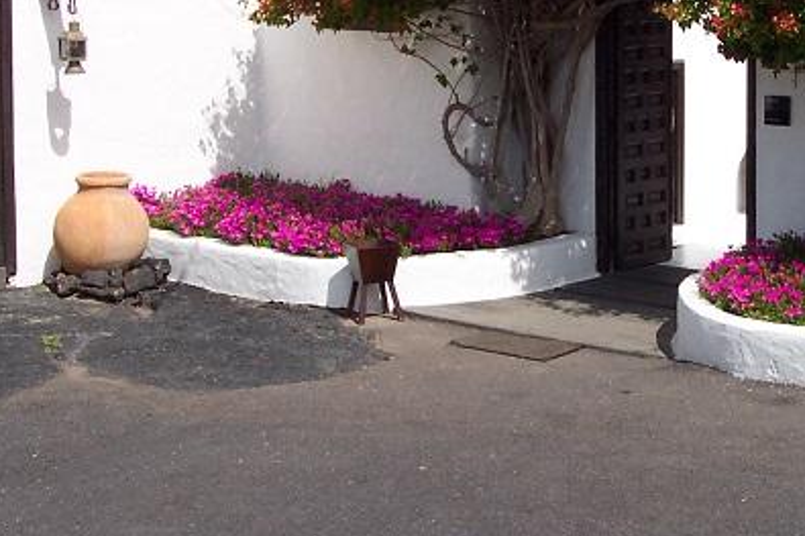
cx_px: 644
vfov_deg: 17.4
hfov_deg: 25.9
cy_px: 52
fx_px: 1721
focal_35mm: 77
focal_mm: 8
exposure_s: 1/1000
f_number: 4.8
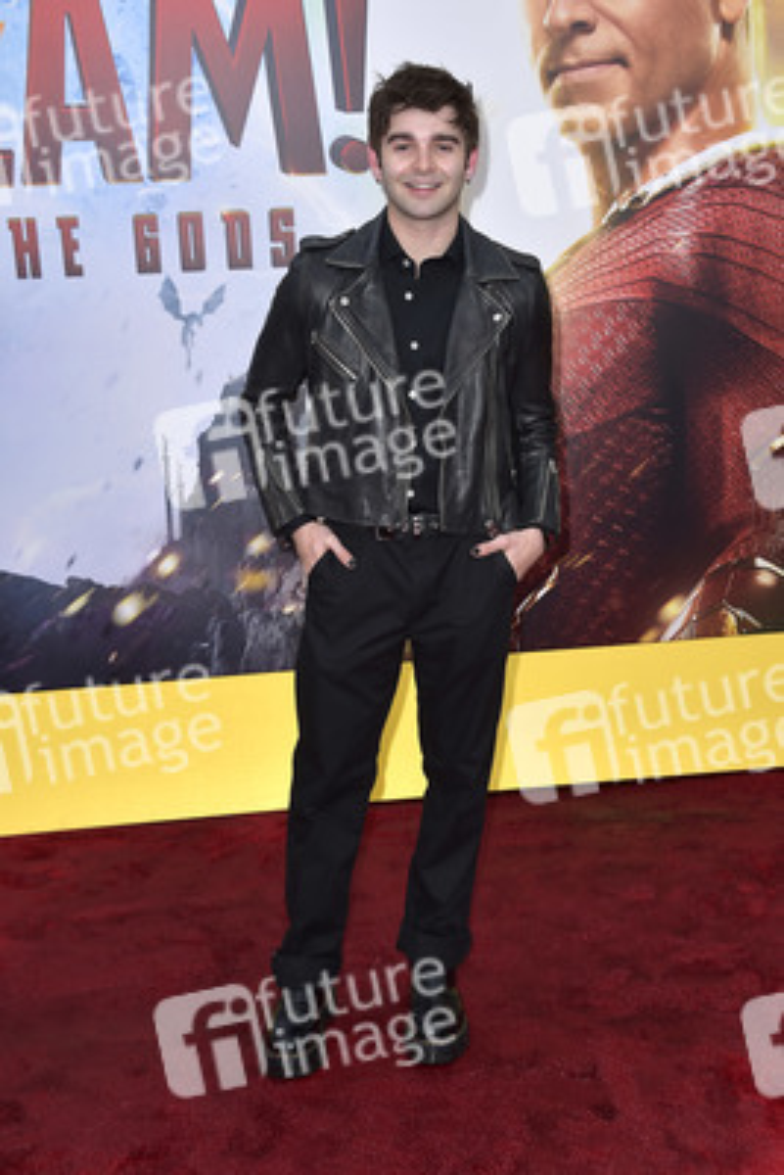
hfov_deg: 28.1
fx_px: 1567
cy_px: 588
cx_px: 392
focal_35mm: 48
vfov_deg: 41.1
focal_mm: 48
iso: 320
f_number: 6.3
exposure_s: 1/250
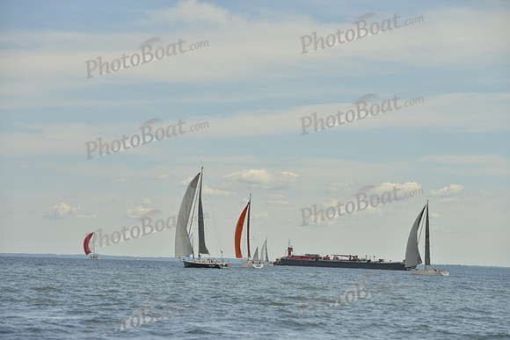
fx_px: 2055
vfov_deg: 9.5
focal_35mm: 145
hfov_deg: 14.2
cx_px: 255
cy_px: 170
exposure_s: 1/1000
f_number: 8
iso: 200
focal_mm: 145
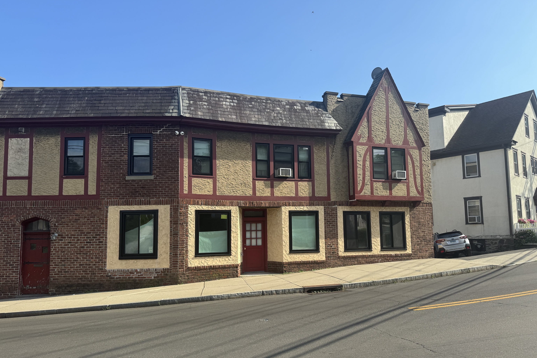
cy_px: 198
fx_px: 373
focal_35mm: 25
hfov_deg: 71.5
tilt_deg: +5.9
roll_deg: +0.3
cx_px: 269
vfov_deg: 51.2
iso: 80
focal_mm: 6.76
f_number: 1.78
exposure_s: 1/2604
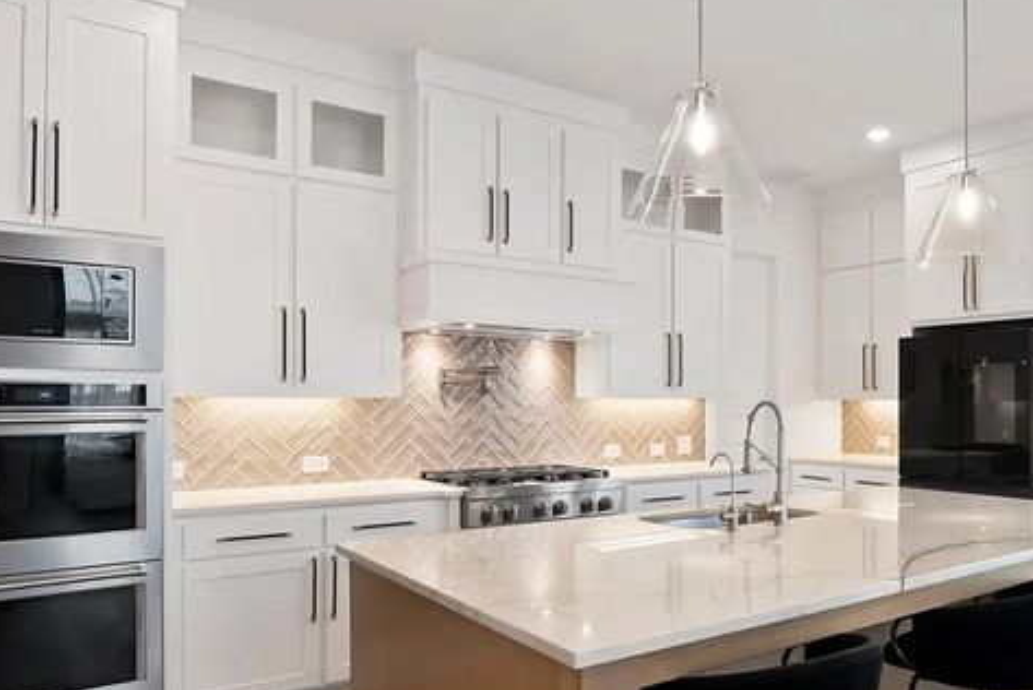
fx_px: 746
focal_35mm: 26
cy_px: 383
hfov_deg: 67.5
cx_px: 688
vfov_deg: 49.5
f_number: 9
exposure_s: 1/13
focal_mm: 12
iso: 640
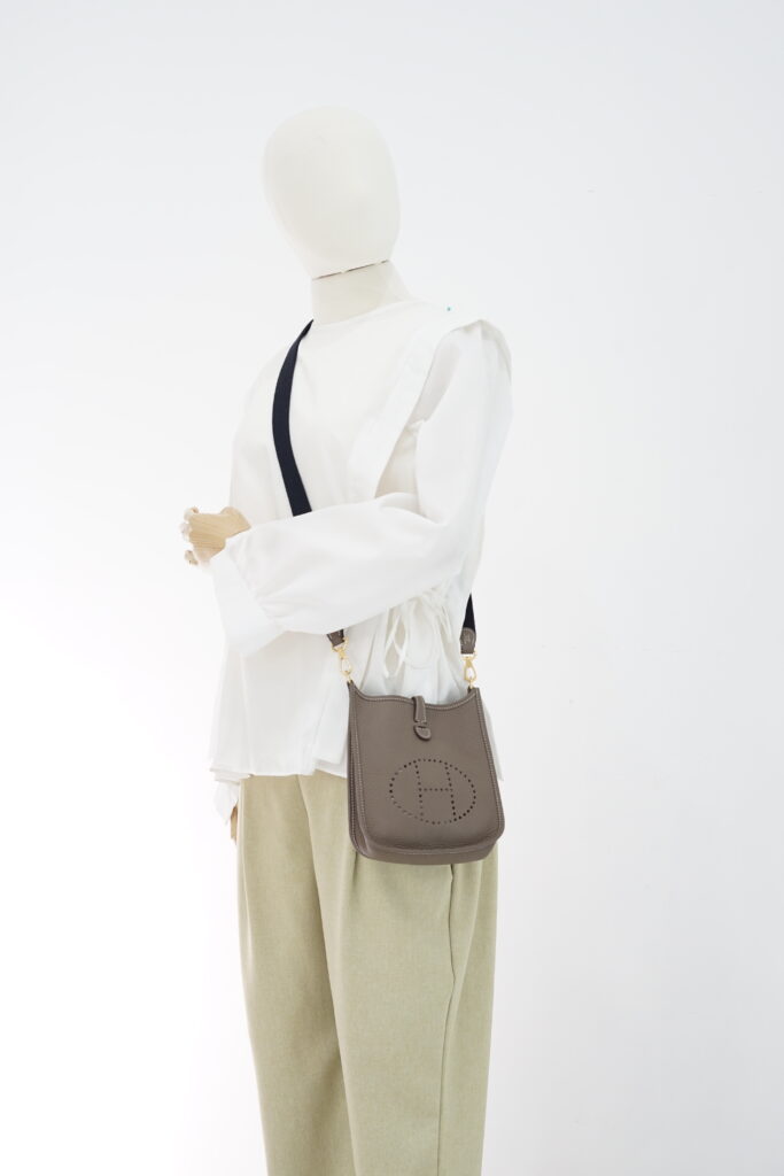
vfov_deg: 39.6
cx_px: 392
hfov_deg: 27.0
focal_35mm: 50
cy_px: 588
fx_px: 1633
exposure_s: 1/10
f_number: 6.3
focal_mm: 50
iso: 640
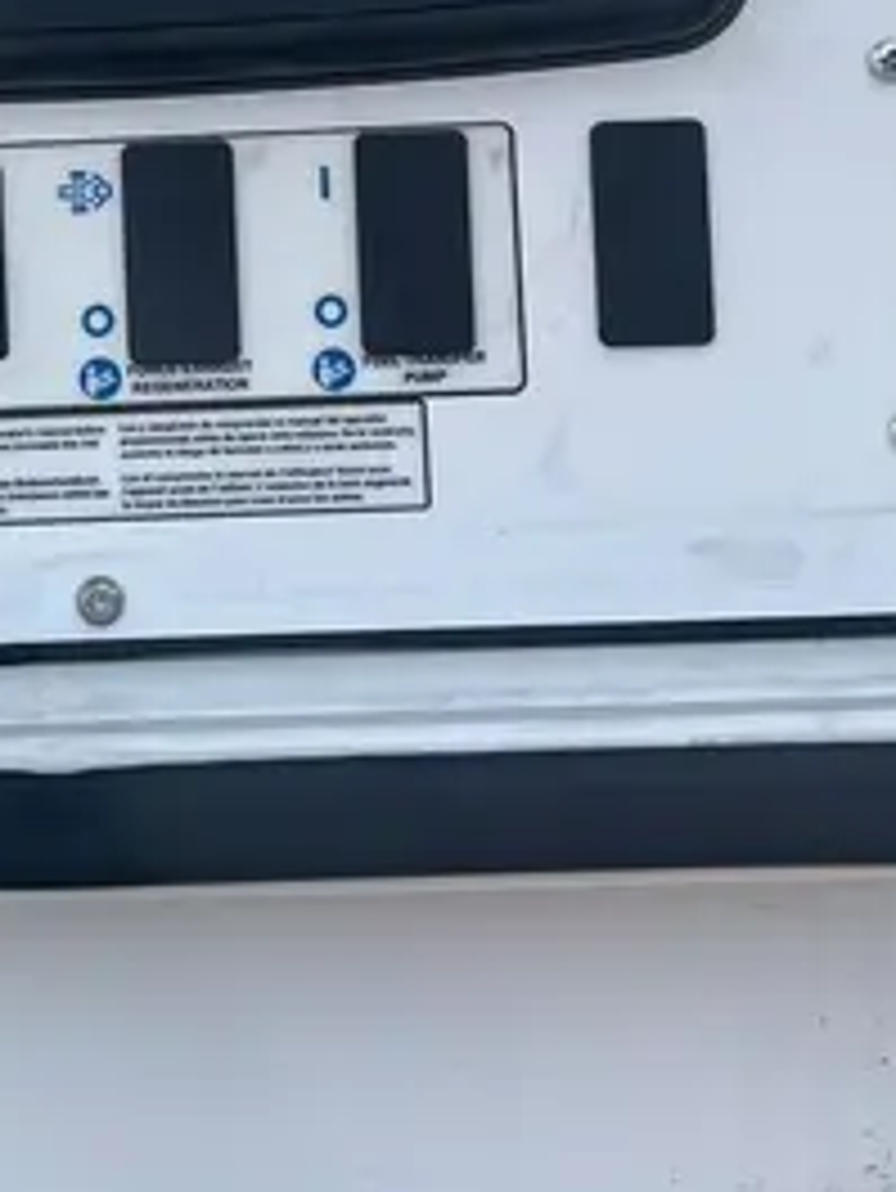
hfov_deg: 20.2
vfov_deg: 25.9
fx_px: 2483
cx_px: 140
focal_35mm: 72
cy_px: 47
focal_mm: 5.1
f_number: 1.6
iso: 50
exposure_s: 1/2825
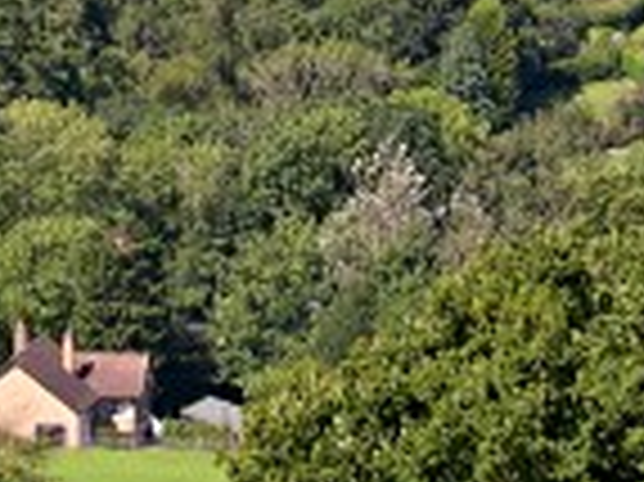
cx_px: 32
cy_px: -315
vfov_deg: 2.9
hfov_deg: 3.9
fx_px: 9499
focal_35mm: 511
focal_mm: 24
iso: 100
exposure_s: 1/285
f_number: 4.9
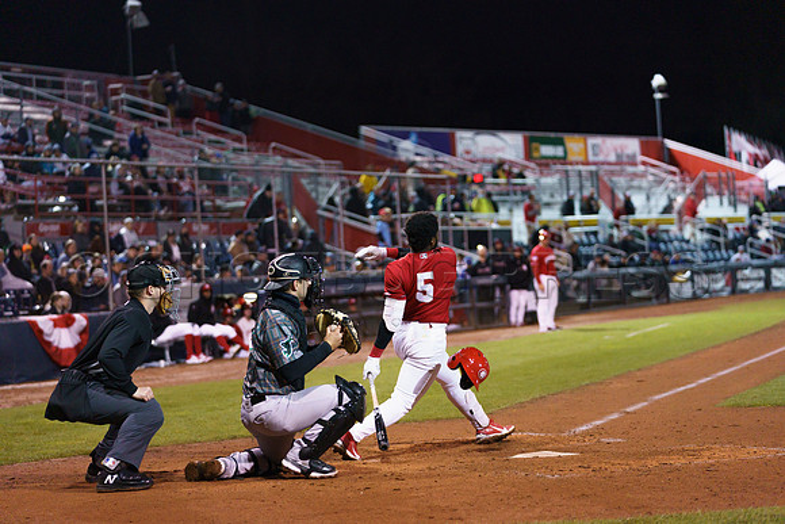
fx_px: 2334
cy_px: 262
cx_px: 392
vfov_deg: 12.8
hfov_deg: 19.1
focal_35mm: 107
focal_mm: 107
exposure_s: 1/1000
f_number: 2.8
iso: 2000
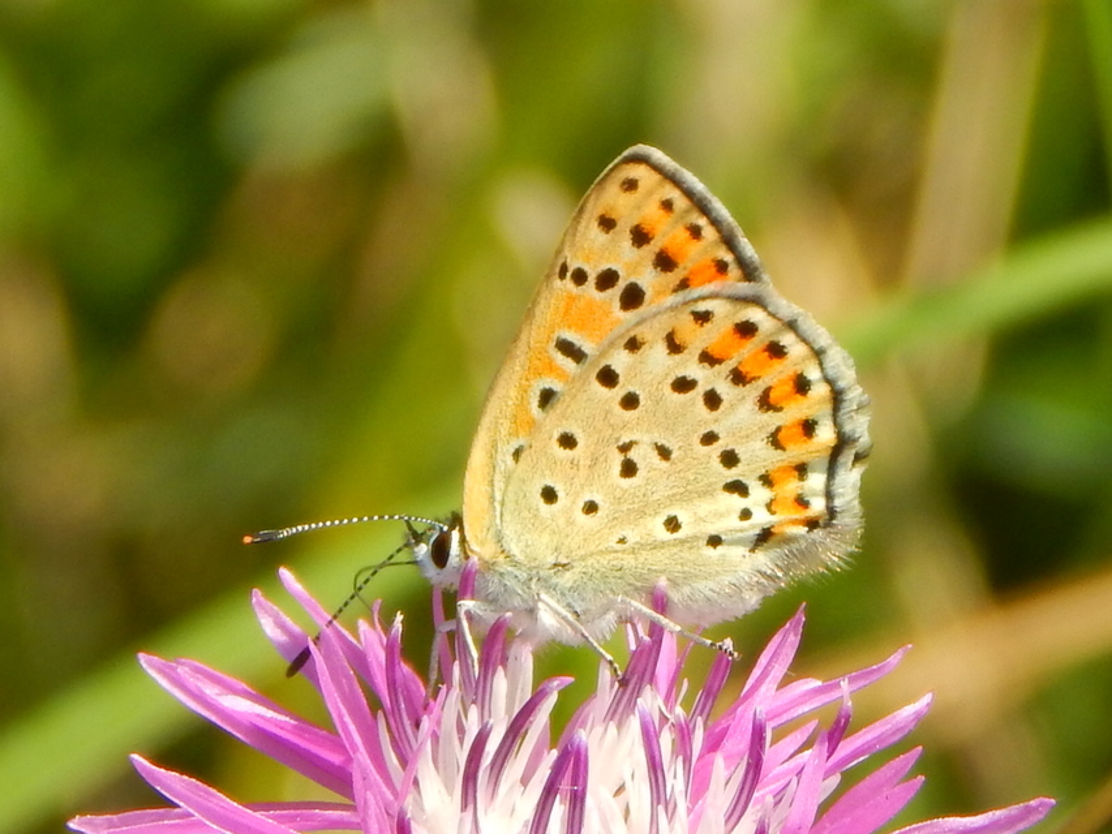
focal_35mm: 279
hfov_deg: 7.1
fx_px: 8964
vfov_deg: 5.3
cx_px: 556
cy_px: 417
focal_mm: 50.1
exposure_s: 1/320
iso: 125
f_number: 5.7
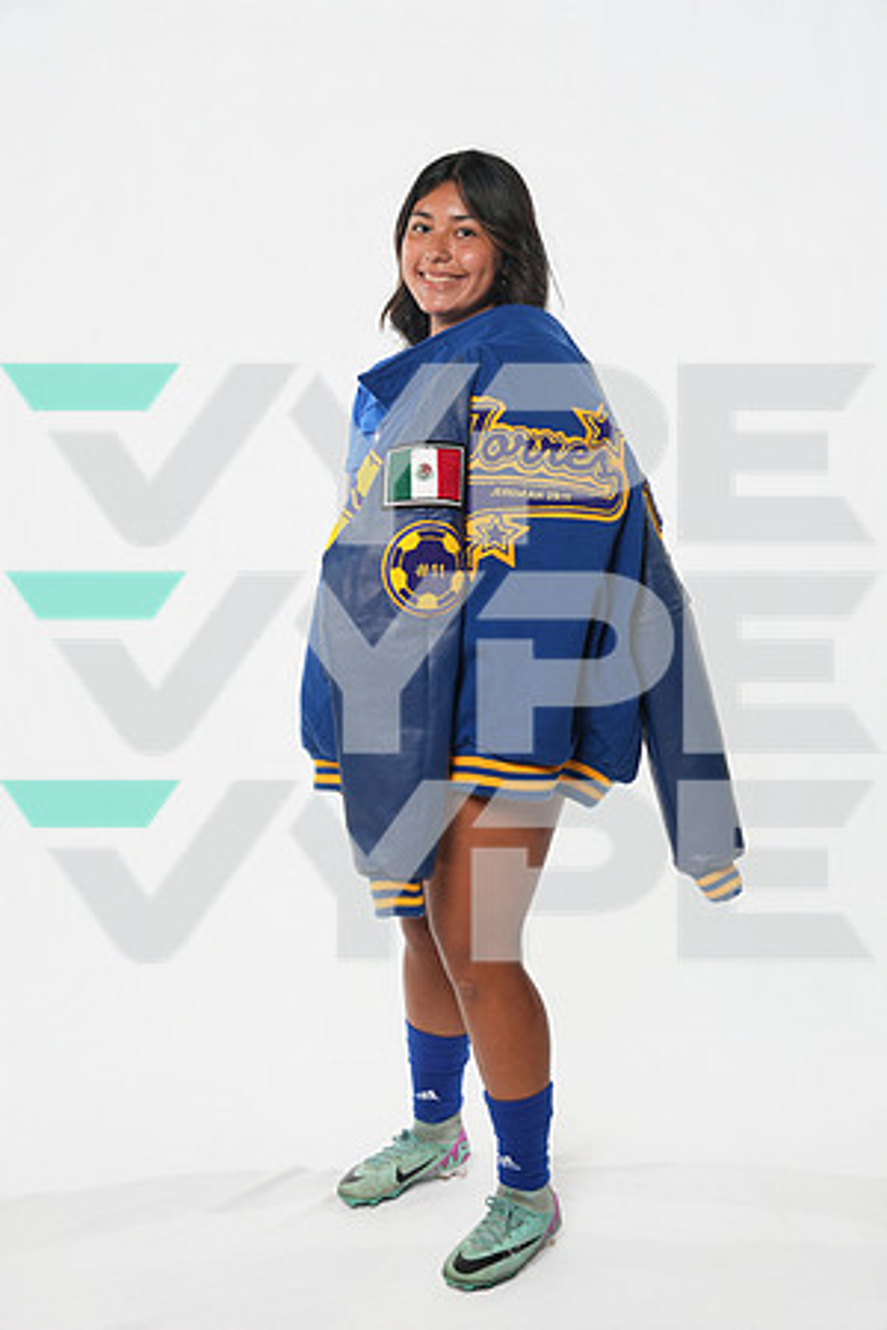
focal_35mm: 49
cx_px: 444
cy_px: 665
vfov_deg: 40.6
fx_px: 1800
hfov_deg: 27.7
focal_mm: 48.7
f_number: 8
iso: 500
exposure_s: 1/125
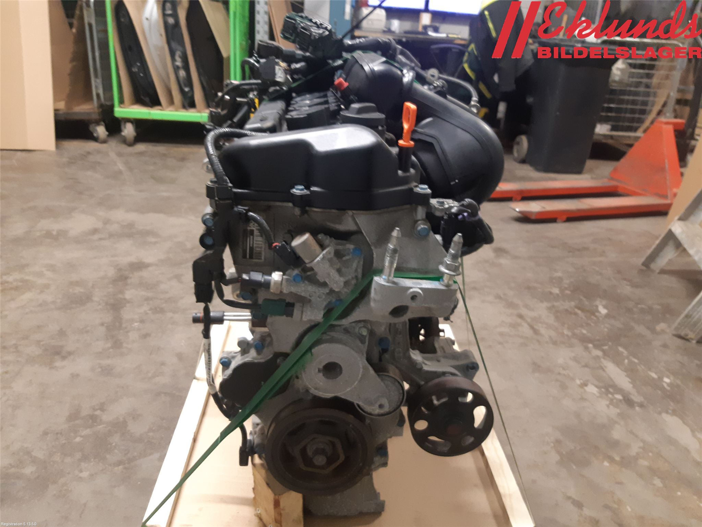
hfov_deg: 67.3
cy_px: 264
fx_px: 527
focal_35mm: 26
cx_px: 351
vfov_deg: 53.1
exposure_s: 1/33
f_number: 1.7
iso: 250
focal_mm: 3.93
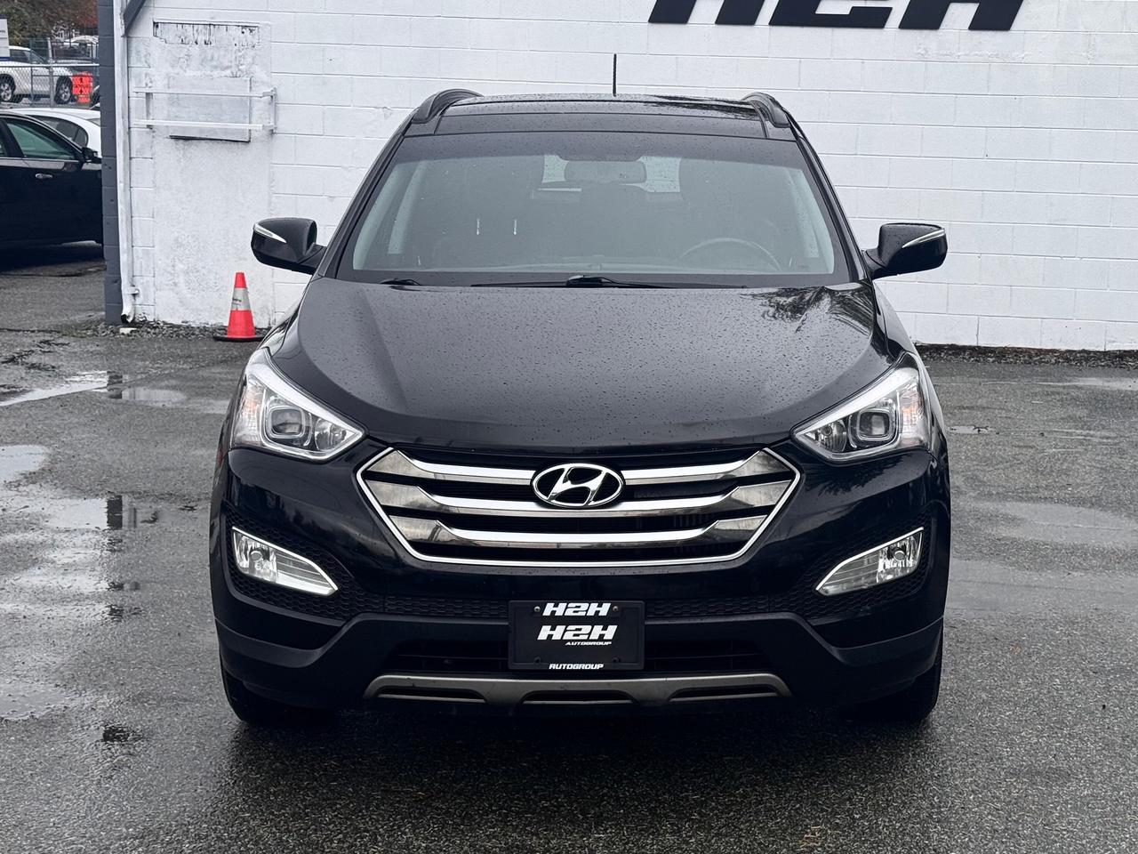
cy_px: 427
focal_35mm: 48
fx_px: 1578
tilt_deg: -7.6
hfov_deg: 39.7
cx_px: 569
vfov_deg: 30.3
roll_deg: -0.2
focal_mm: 6.76
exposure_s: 1/1027
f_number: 1.78
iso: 64
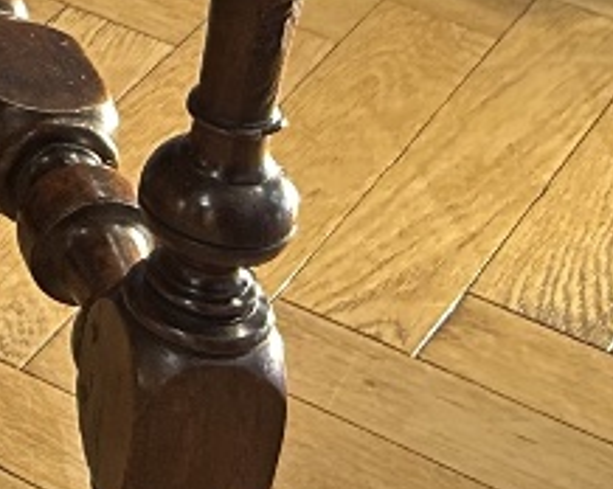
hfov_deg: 12.0
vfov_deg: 10.1
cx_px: -666
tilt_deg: -21.2
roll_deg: -0.3
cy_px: -503
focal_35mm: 140
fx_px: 2538
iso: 200
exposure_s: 1/50
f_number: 1.5
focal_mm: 5.7
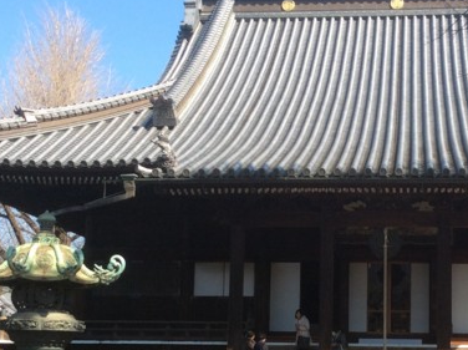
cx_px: 345
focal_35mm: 68
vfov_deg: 21.3
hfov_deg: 28.2
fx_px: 918
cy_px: 274
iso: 32
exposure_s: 1/590
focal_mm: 3.3
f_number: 2.4
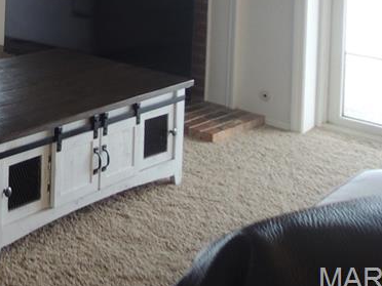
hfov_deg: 25.6
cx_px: -104
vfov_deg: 20.2
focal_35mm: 66
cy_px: -93
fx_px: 728
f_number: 2.8
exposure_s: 1/30
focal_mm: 4.3
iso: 220
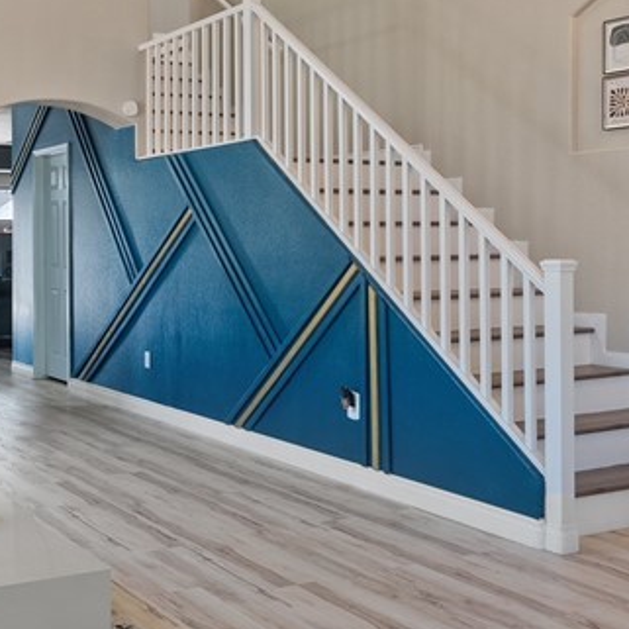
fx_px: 946
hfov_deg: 35.2
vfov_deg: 36.8
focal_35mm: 46
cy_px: 288
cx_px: 96
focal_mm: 16
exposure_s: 1/2
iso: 500
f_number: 8
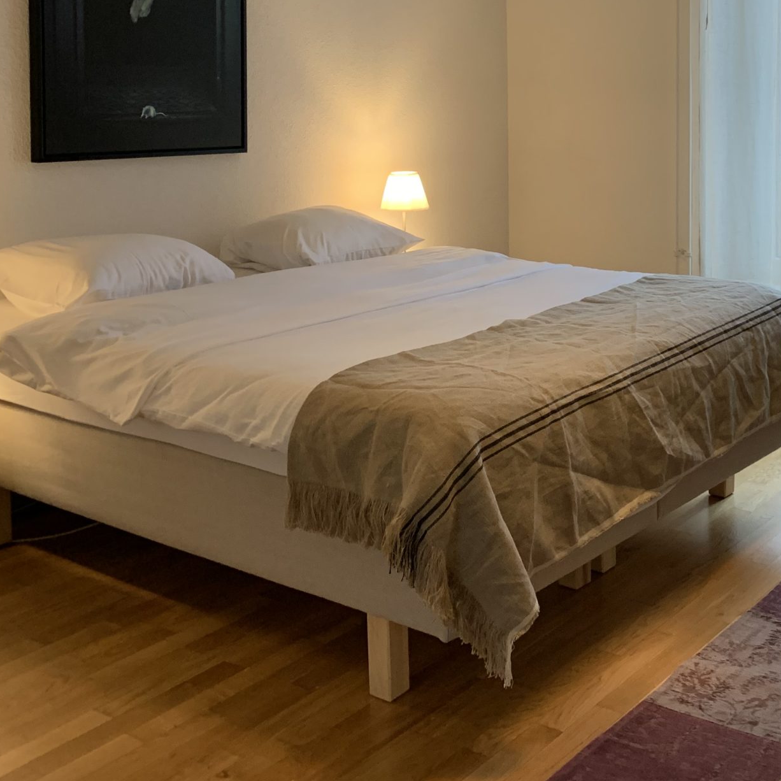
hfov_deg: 34.1
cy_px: 181
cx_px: 647
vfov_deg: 34.5
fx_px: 1225
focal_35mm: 48
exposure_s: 1/60
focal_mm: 4.25
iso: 160
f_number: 1.8
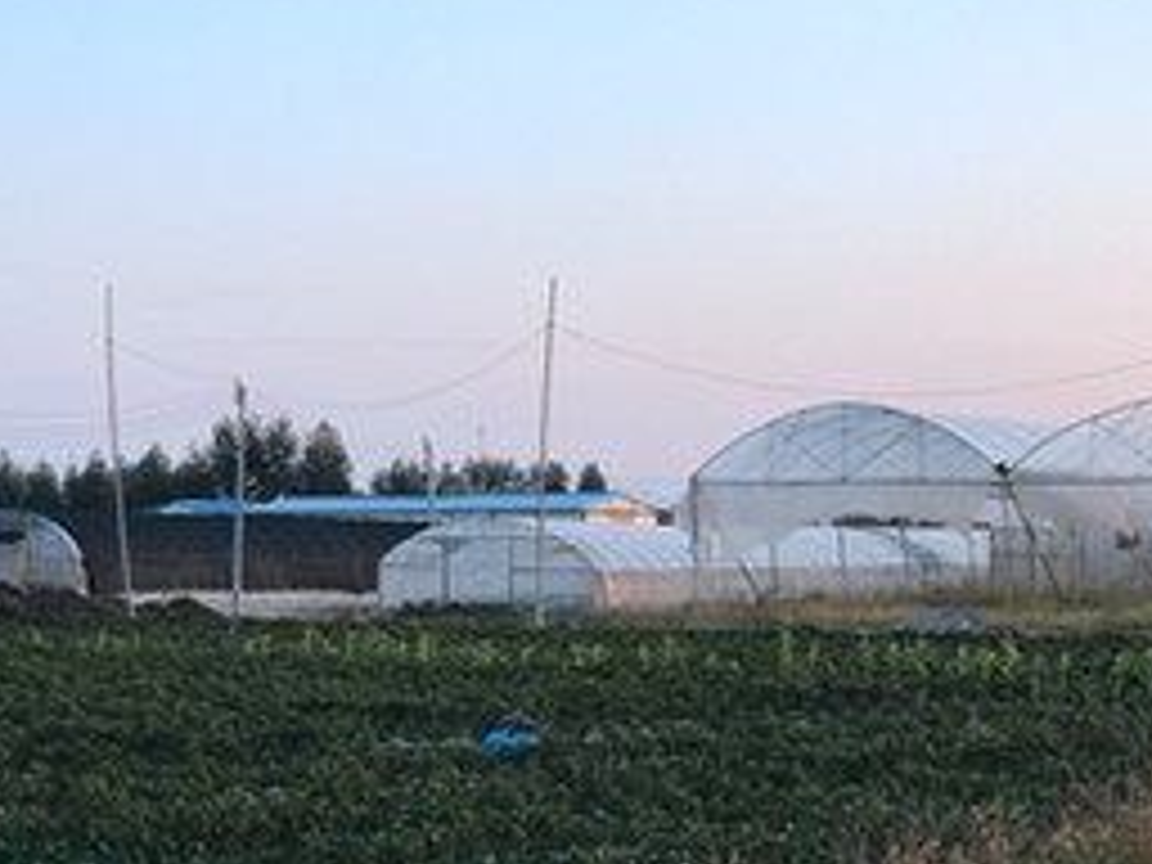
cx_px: 518
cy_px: 540
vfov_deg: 16.6
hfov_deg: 22.0
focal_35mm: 89
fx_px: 2962
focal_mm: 6.6
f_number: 2.8
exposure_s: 1/143
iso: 20
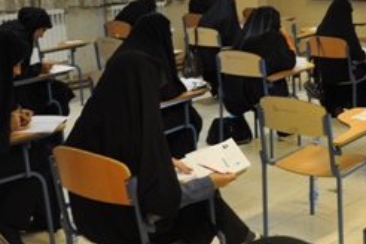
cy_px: 91
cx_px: 342
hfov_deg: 29.1
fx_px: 671
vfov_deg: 20.6
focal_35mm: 66
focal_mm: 18
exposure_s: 1/40
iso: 640
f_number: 3.5
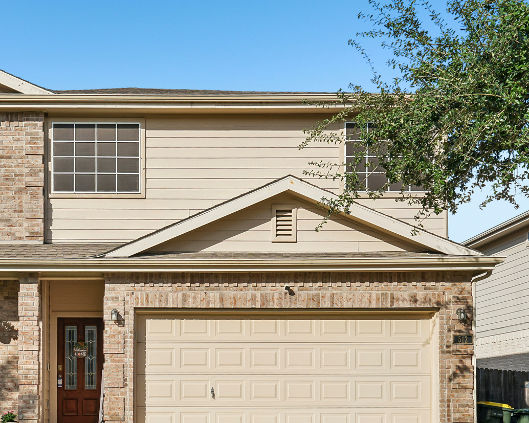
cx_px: 135
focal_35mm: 50
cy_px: 274
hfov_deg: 36.5
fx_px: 783
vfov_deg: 30.1
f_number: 9
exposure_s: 1/500
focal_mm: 34
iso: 200
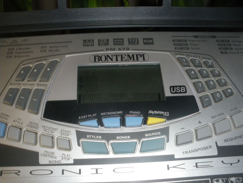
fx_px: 253
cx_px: 122
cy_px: 92
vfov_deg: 39.7
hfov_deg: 51.4
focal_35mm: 36
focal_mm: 6.3
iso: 400
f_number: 5.4
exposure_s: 1/50
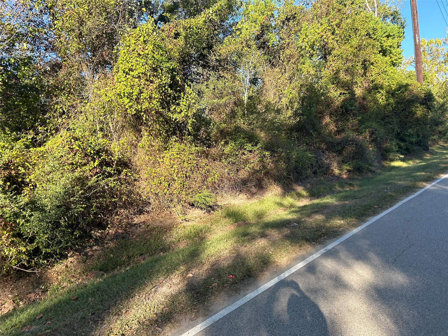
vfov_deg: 53.1
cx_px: 224
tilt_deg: -4.6
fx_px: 336
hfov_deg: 67.3
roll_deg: +5.5
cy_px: 168
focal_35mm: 26
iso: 50
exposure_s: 1/932
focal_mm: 5.7
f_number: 1.5
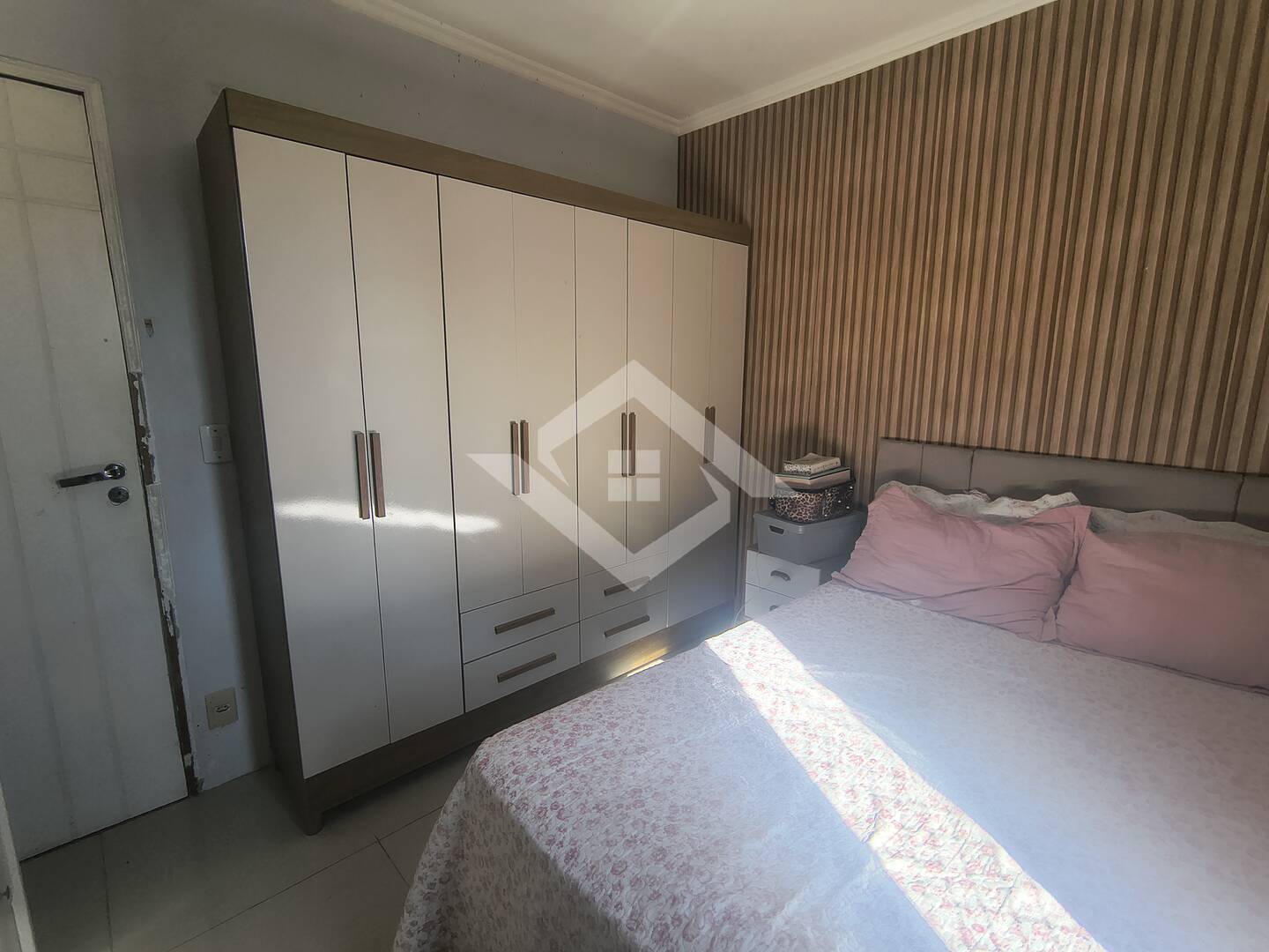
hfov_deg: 110.5
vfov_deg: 94.5
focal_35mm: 12
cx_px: 634
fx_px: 440
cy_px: 476
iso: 100
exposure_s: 1/133
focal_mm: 2.13
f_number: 2.2
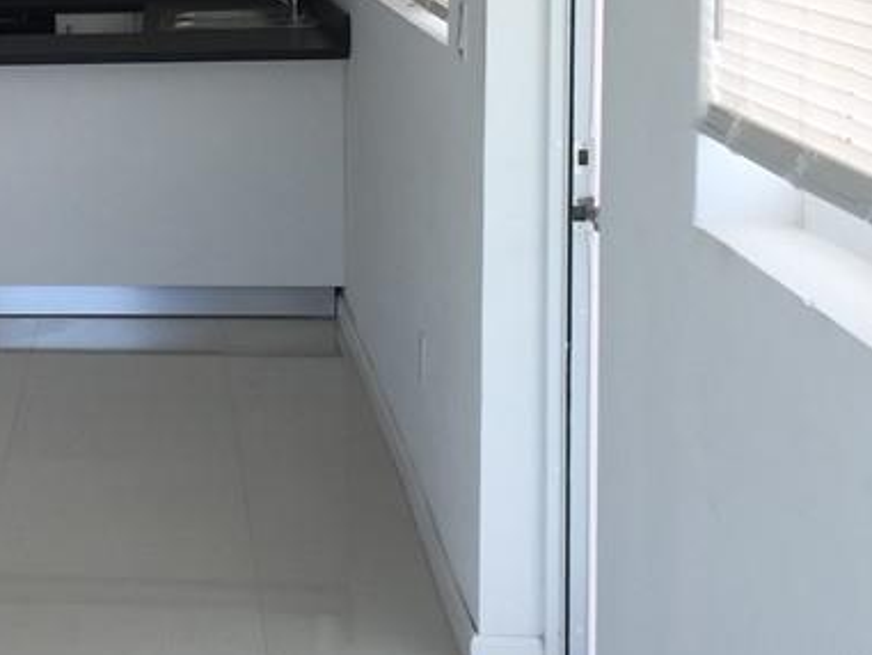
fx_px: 1965
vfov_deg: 18.7
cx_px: -135
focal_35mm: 78
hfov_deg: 23.2
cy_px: 137
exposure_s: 1/141
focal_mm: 4.15
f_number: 2.2
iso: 32
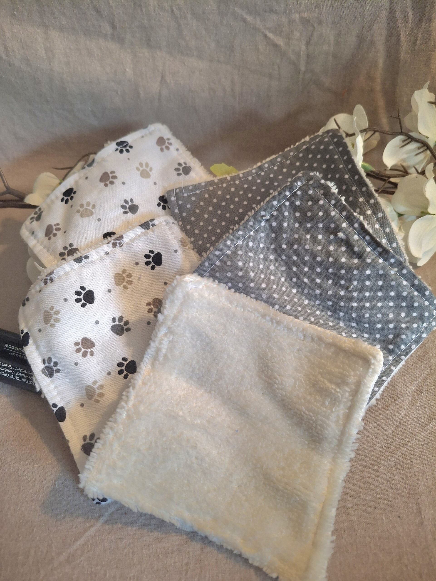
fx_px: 420
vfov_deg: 69.4
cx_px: 218
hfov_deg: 54.9
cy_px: 290
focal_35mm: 25
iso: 160
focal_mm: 4.69
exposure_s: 1/100
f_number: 1.8
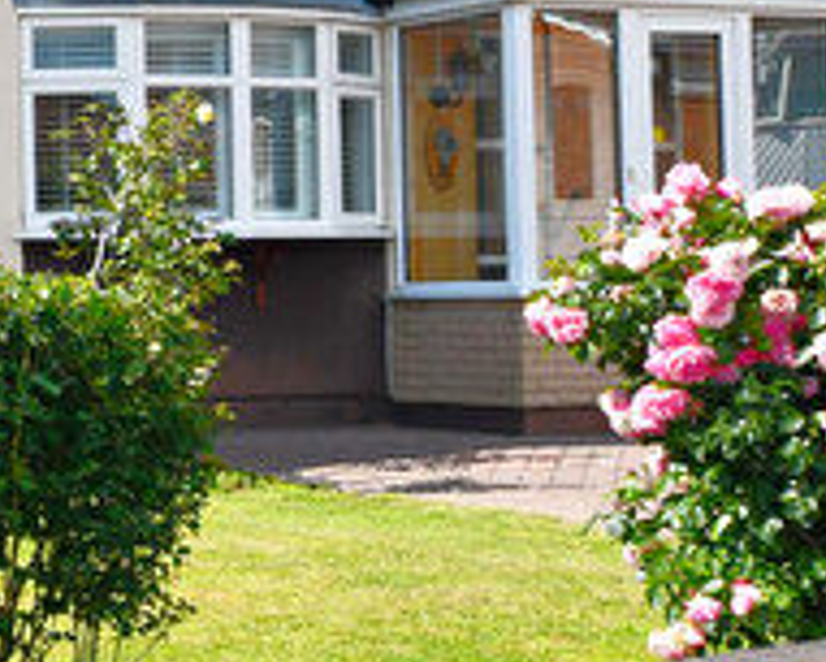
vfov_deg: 14.9
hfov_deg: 16.3
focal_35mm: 103
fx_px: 2519
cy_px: 219
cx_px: -549
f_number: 8
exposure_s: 1/250
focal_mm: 20
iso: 160
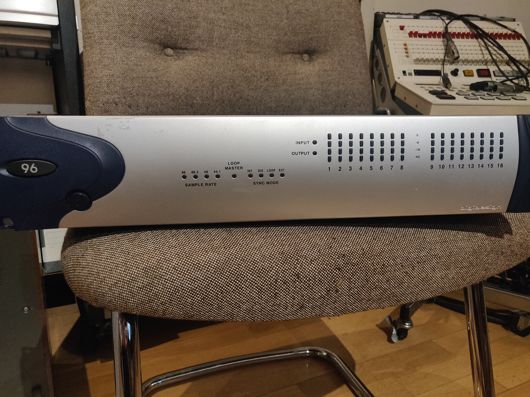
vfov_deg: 54.9
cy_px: 198
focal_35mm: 25
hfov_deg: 69.4
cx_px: 265
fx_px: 383
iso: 1250
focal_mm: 4.25
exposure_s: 1/33
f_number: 1.7
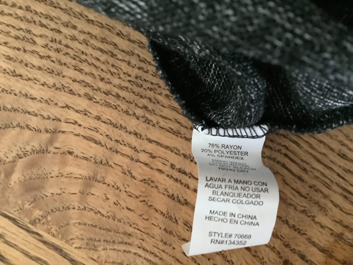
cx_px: 176
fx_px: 316
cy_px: 132
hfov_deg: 58.4
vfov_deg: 45.4
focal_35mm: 31
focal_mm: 3.3
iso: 640
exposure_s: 1/20
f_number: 2.4
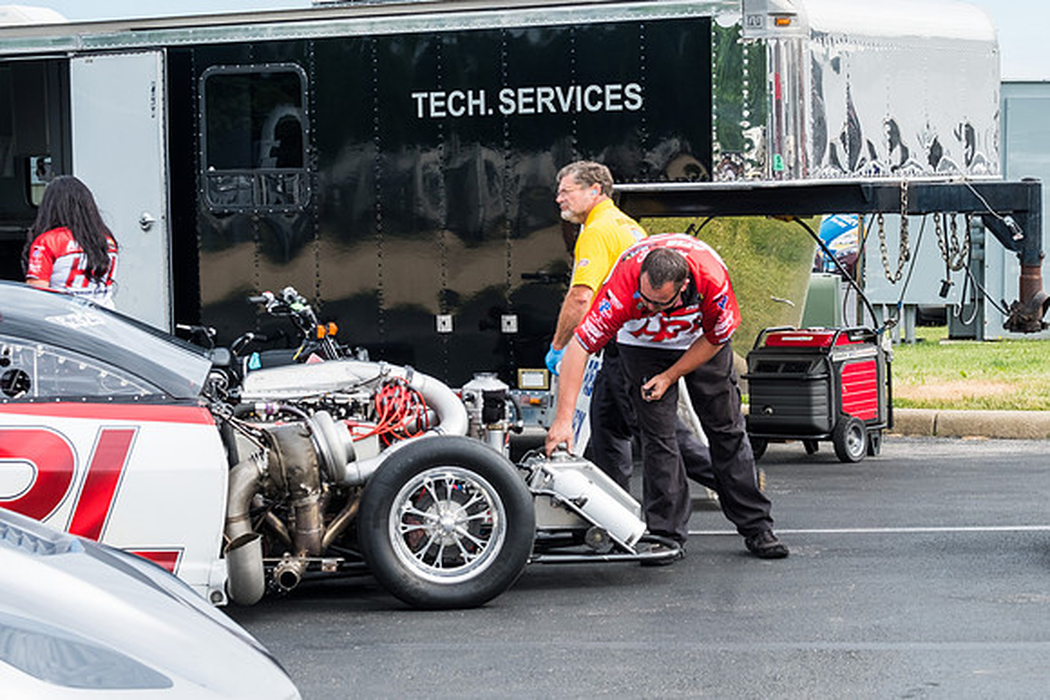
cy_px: 367
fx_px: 2710
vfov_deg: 14.7
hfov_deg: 21.9
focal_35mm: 93
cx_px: 615
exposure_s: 1/200
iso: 400
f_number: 9
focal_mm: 50
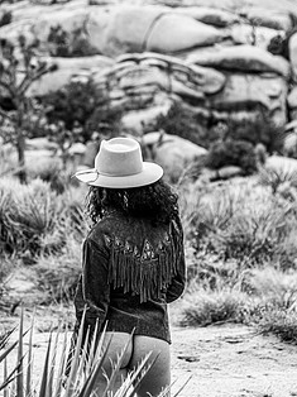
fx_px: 1294
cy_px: 191
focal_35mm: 113
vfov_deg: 17.4
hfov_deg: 13.1
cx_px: 130
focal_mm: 82
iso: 100
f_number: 4
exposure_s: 1/1600
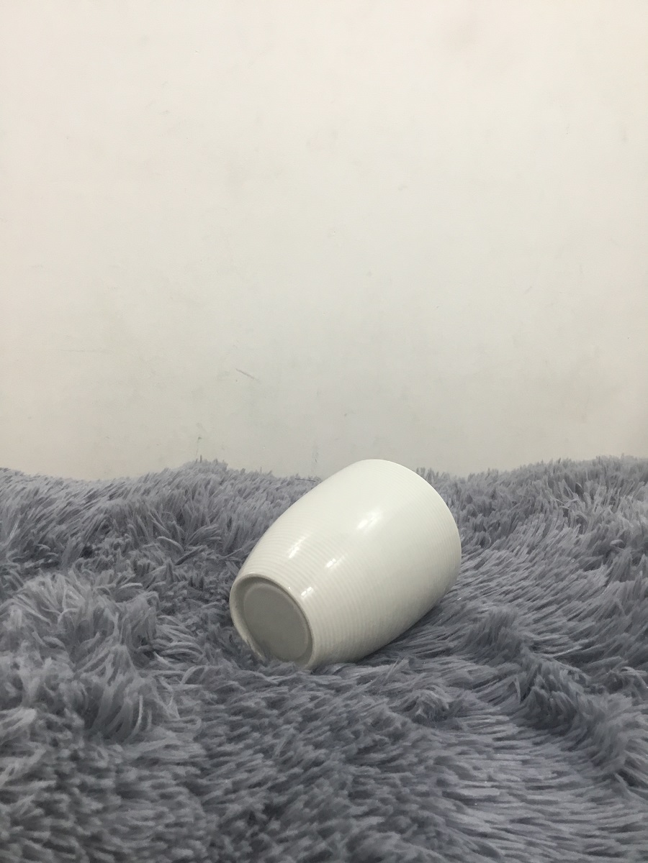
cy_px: 432
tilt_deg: -10.1
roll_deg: -0.4
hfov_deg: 45.4
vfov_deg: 58.4
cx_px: 324
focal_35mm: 31
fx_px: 774
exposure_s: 1/33
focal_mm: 3.3
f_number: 2.4
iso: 80
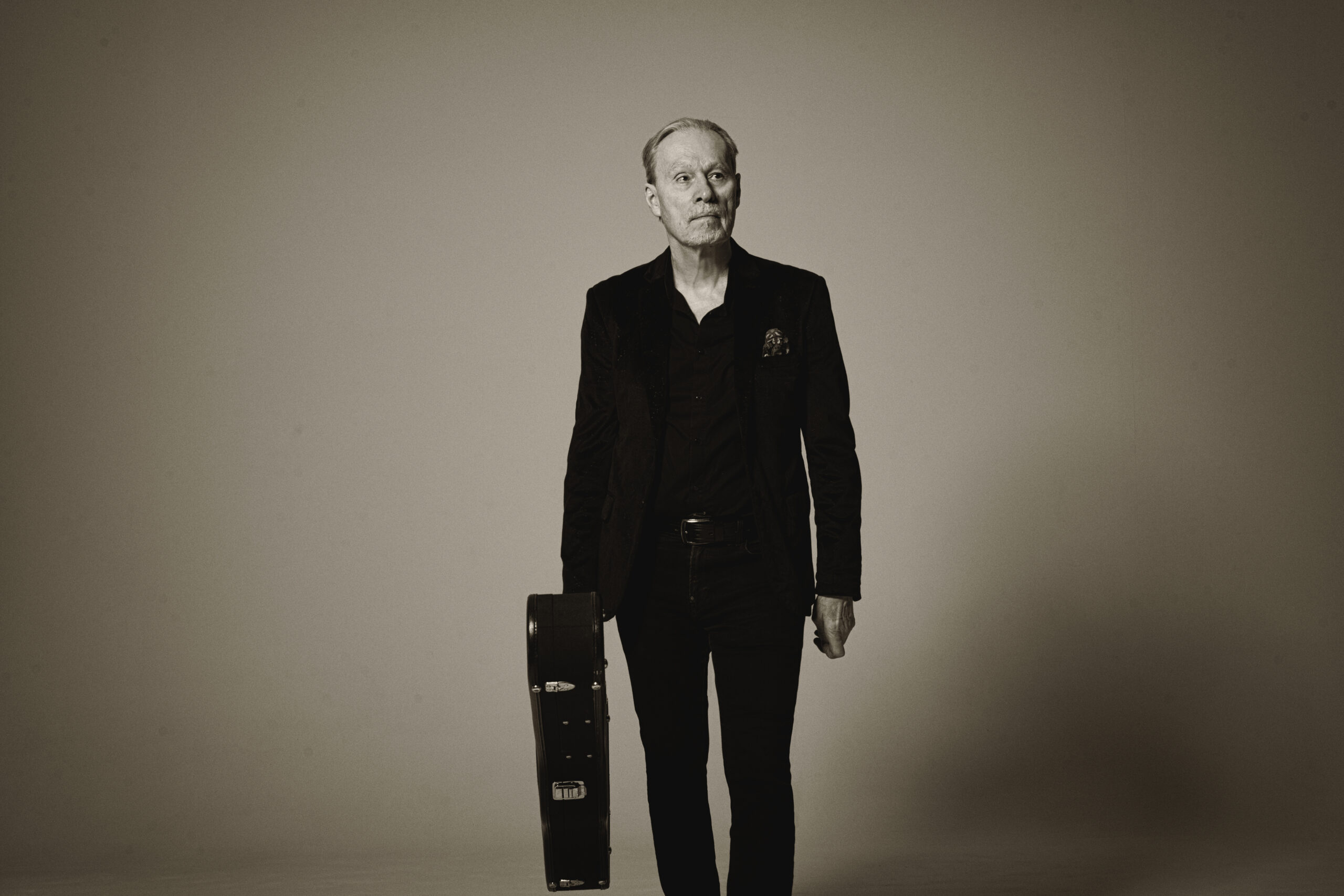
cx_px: 672
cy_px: 448
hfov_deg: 39.6
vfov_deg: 27.0
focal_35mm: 50
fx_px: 1867
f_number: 11
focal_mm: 50
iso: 100
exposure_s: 1/160
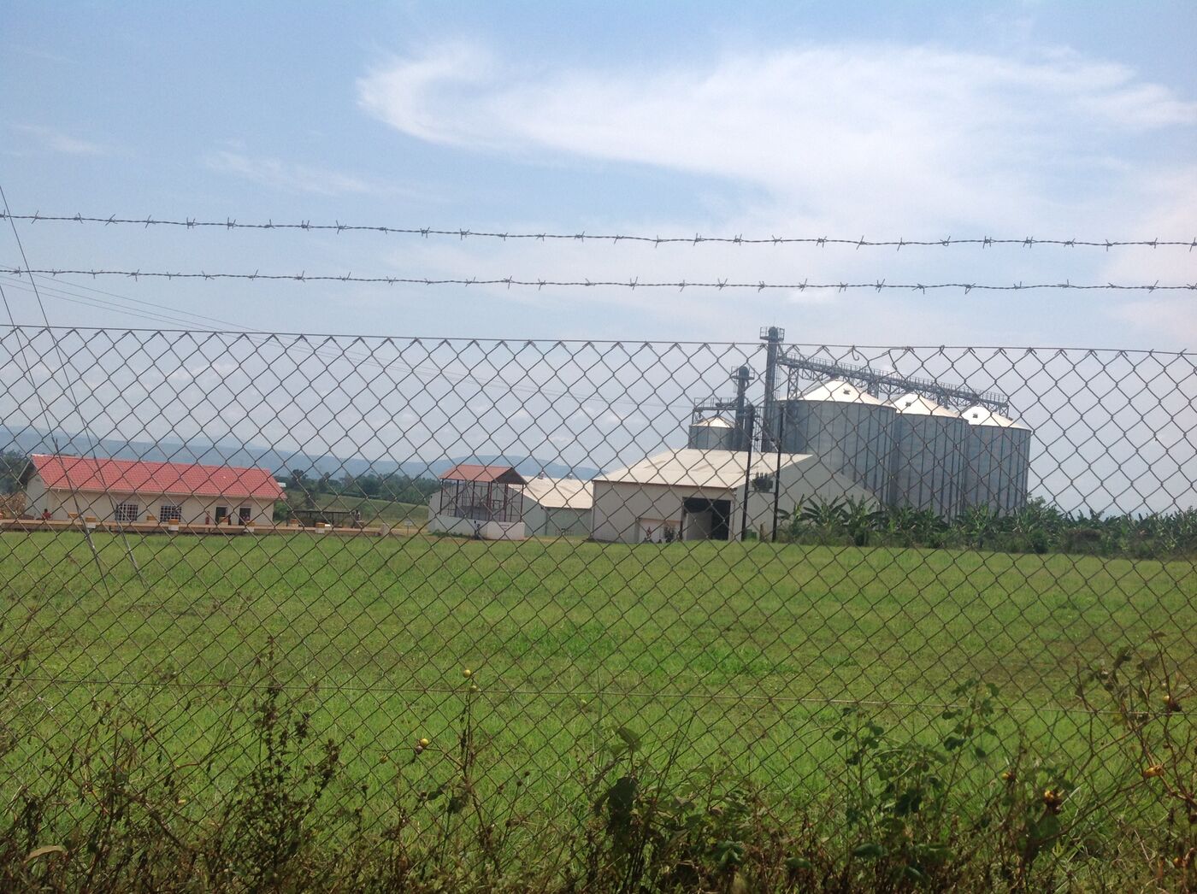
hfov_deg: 52.7
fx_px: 1209
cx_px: 598
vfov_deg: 40.6
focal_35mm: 35
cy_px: 447
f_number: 2.4
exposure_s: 1/3367
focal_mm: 4.28
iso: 50
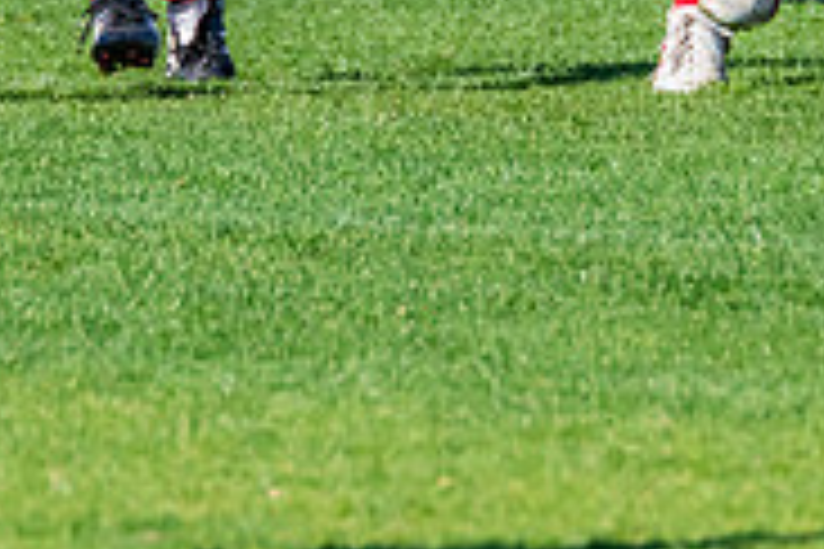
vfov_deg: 0.8
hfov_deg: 1.2
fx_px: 39091
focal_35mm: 1708
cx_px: 439
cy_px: -537
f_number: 8
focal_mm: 420
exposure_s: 1/1600
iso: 800
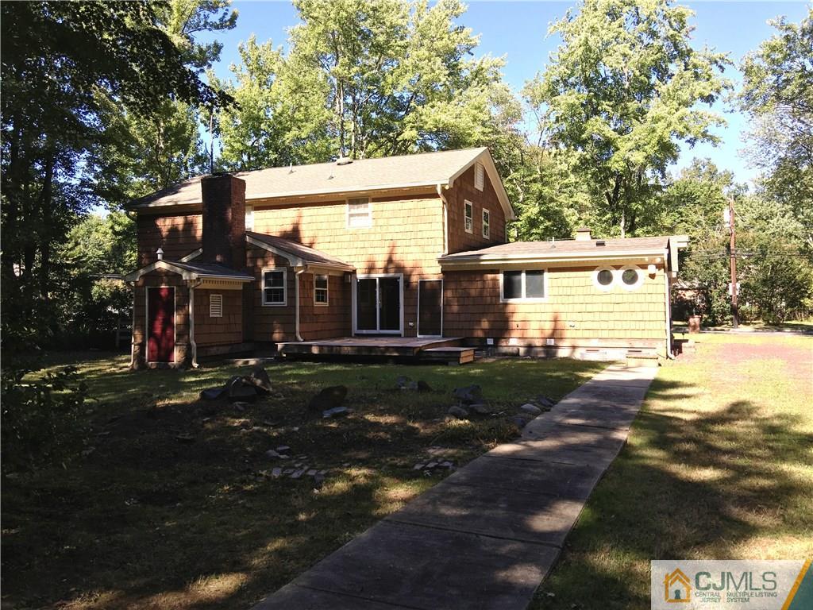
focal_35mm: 29
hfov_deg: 61.7
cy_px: 305
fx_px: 681
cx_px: 406
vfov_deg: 48.2
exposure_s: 1/635
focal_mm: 4.15
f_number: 2.2
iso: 25
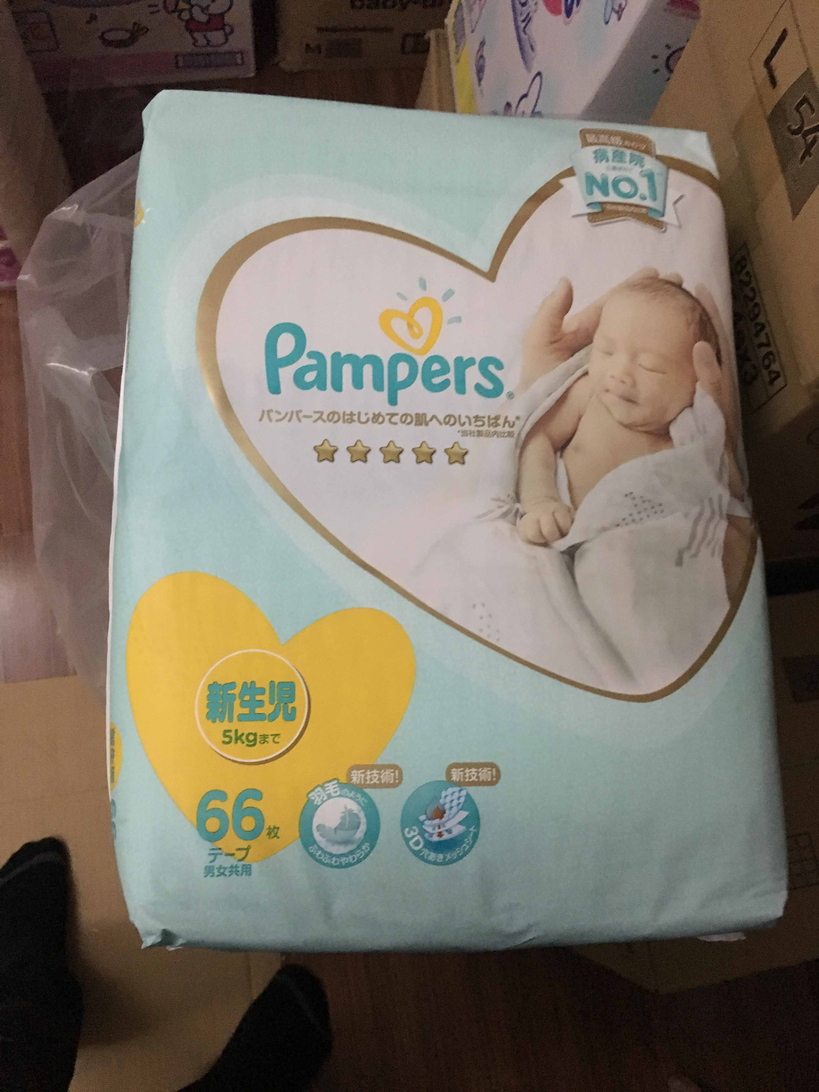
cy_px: 546
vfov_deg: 61.7
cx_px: 410
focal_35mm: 29
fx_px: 915
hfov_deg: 48.2
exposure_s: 1/17
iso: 500
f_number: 2.2
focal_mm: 4.15
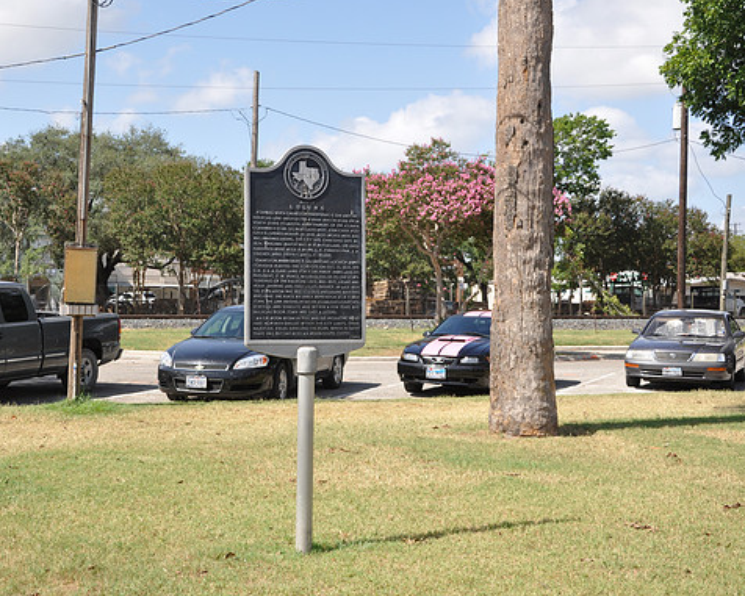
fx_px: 1059
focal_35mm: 48
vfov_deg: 31.5
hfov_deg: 38.7
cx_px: 316
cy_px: 296
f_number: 7.1
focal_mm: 28
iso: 200
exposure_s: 1/250
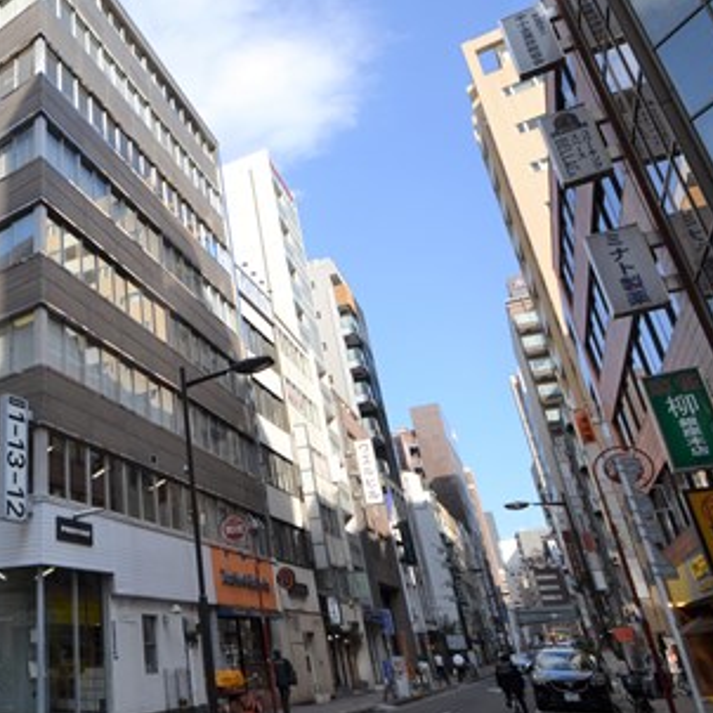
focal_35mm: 27
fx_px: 629
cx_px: 66
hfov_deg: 51.8
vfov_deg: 59.0
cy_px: 334
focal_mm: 10
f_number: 7.1
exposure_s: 1/200
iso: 100
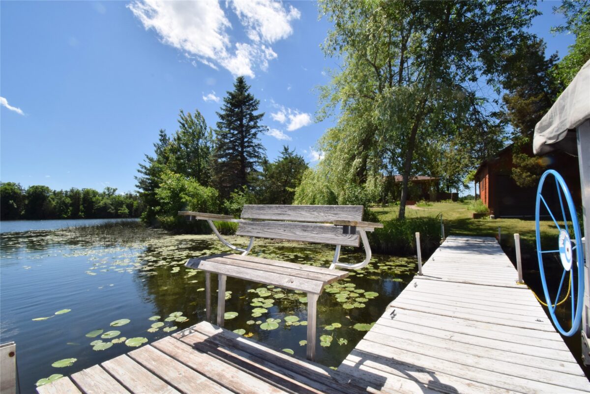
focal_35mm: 15
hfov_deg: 100.4
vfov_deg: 77.3
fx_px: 246
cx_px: 295
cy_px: 197
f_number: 22
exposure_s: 1/200
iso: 320
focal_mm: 10
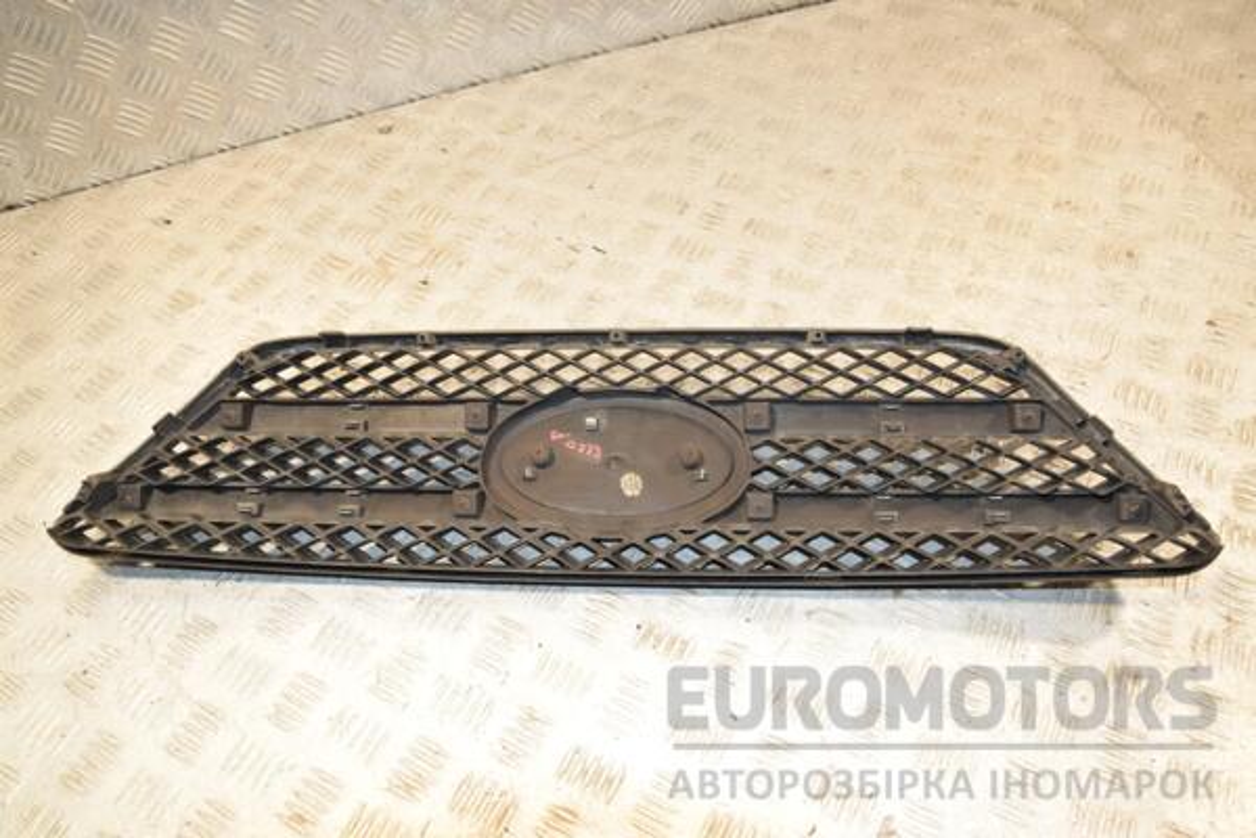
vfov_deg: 47.9
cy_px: 419
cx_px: 628
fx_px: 942
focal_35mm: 27
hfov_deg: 67.4
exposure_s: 1/200
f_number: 6.3
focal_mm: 18
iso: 800
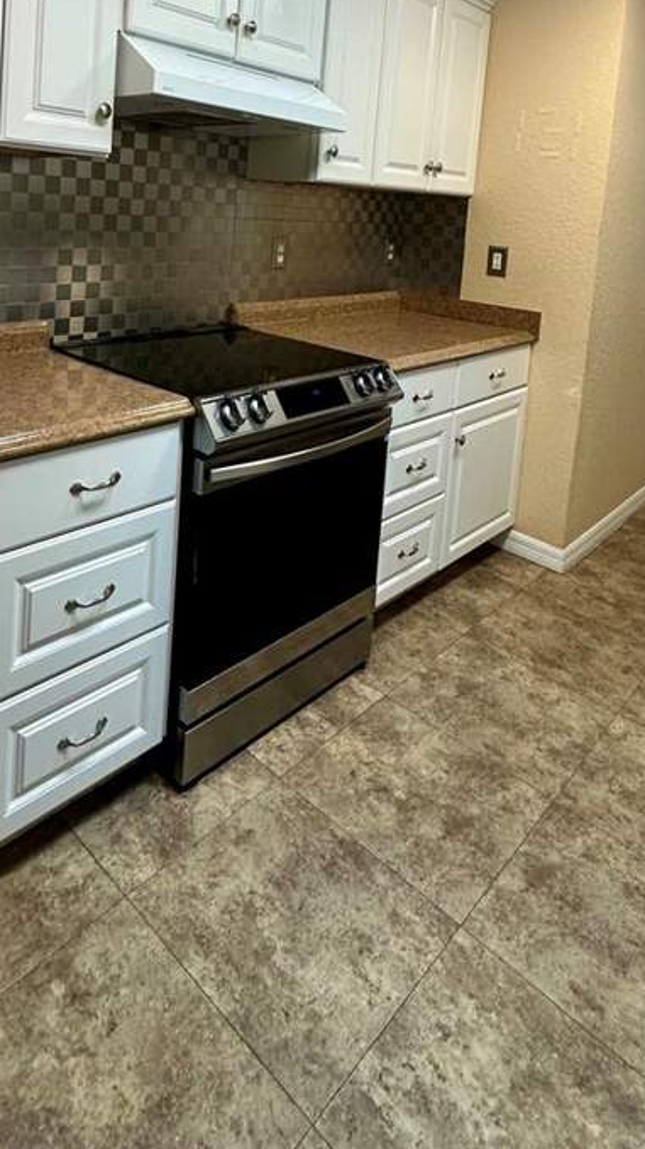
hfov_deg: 46.7
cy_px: 254
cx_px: 203
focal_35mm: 24
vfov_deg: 69.9
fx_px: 730
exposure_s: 1/120
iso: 200
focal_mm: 2.22
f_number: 2.2
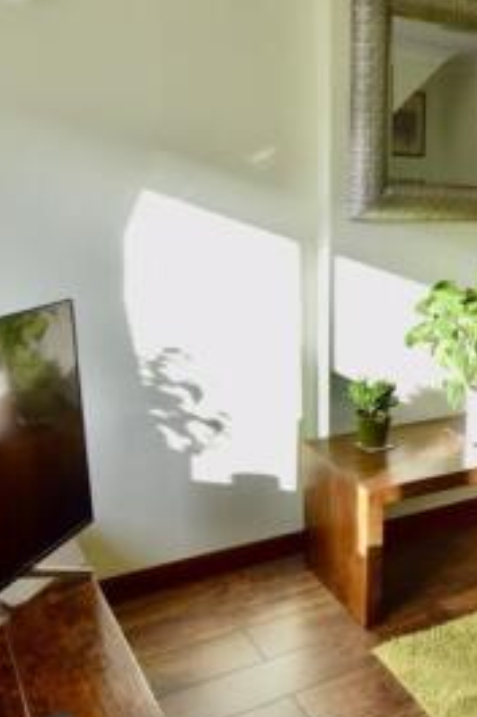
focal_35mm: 37
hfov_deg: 33.2
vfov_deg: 51.8
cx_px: 468
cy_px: 395
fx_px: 736
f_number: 5
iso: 400
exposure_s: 1/100
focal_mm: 10
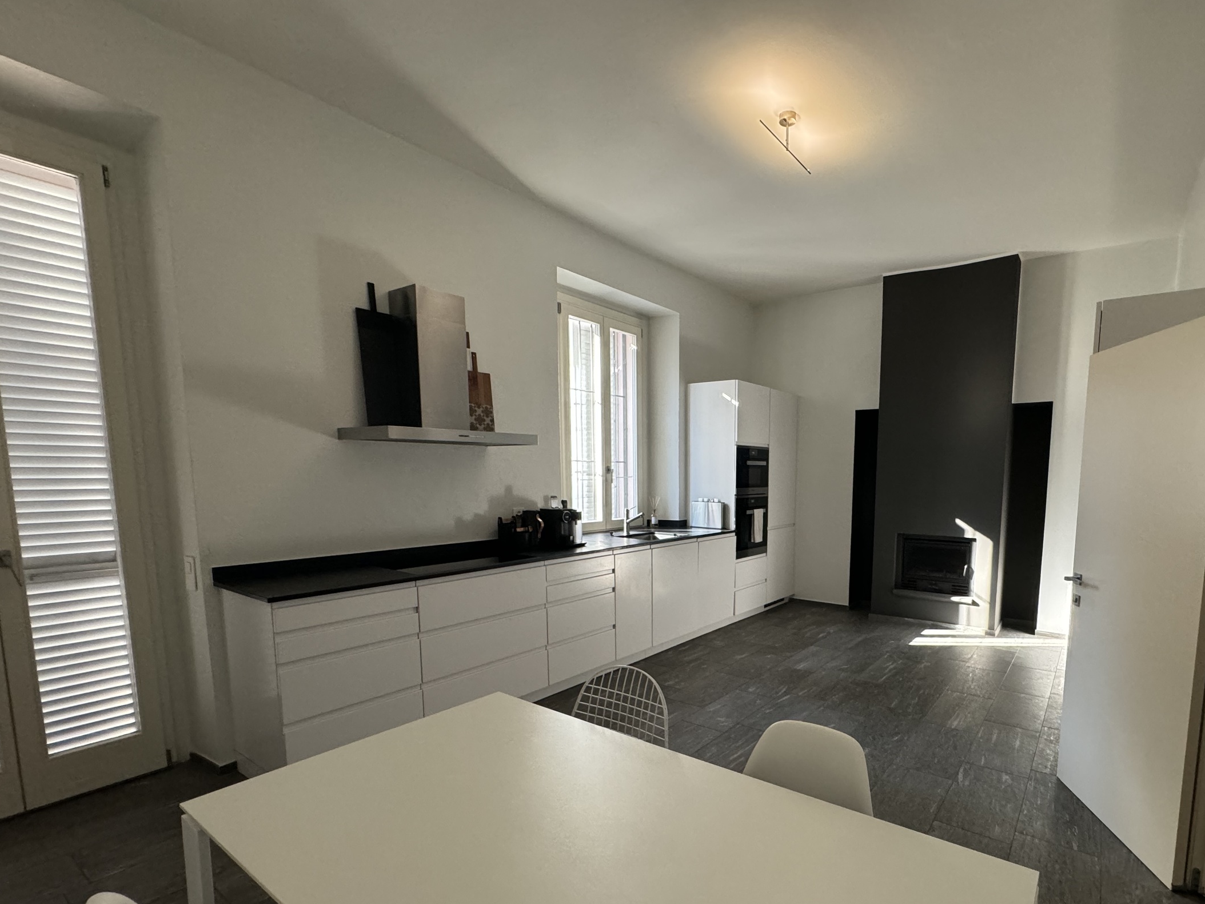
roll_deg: -0.4
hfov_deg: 89.7
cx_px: 731
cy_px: 541
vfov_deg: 73.9
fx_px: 592
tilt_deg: -6.1
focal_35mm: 17
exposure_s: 1/86
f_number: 2.2
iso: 320
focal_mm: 2.22
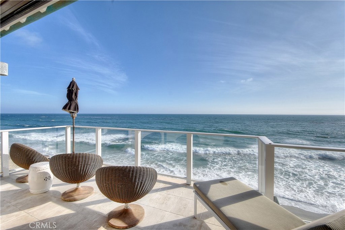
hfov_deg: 100.4
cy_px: 115
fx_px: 144
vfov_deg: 77.3
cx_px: 172
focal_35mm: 15
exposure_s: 1/1000
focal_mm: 10
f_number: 9
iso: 200
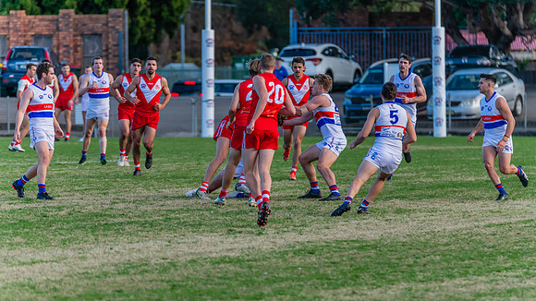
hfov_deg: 5.7
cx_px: 268
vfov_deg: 3.2
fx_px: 5384
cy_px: 169
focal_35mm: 379
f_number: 6
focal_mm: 360
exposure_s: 1/1600
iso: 1600
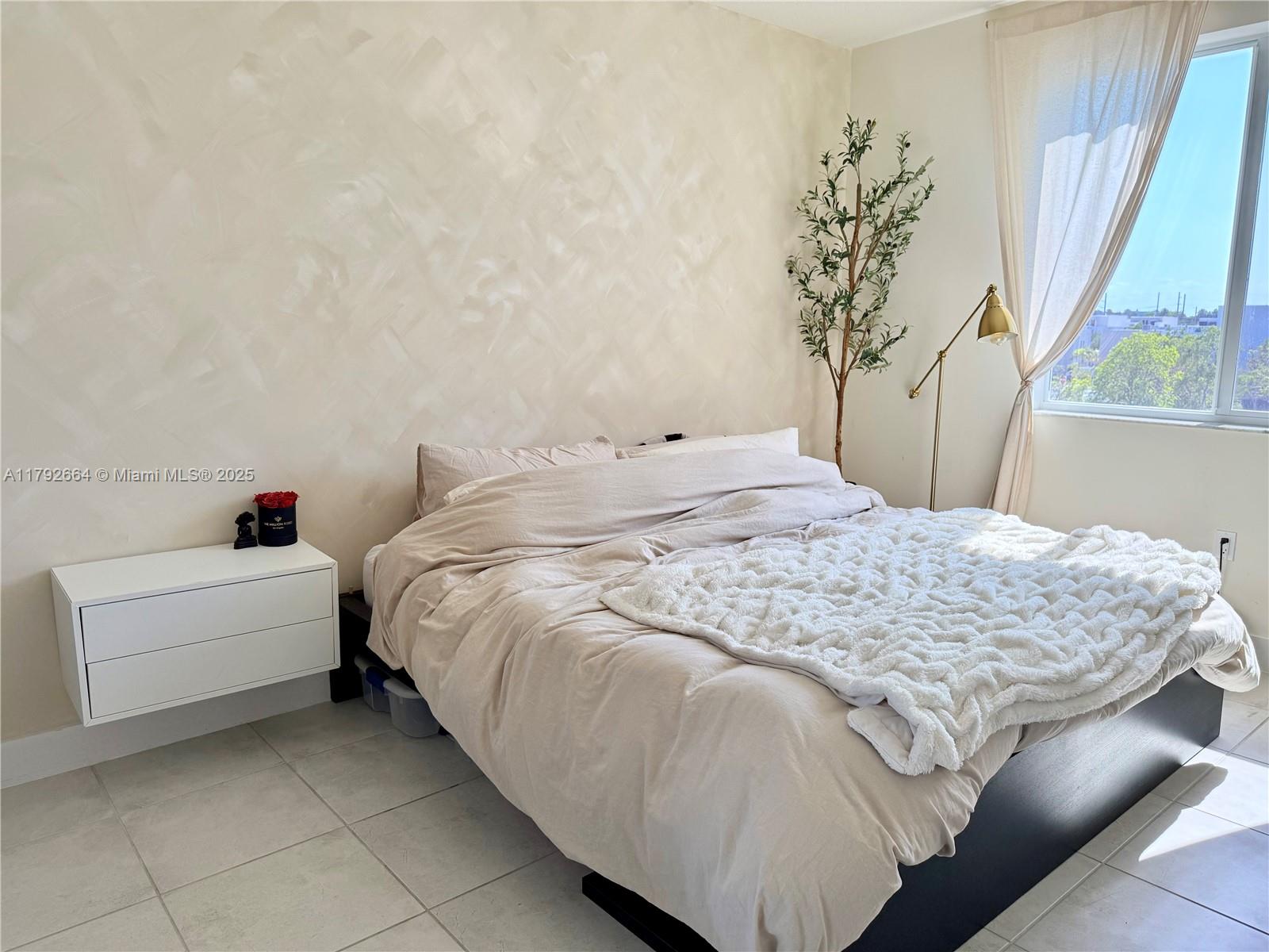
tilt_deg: -9.7
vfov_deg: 56.8
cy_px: 476
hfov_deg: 71.6
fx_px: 880
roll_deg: -0.2
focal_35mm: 24
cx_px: 634
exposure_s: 1/426
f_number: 1.78
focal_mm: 6.76
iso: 100
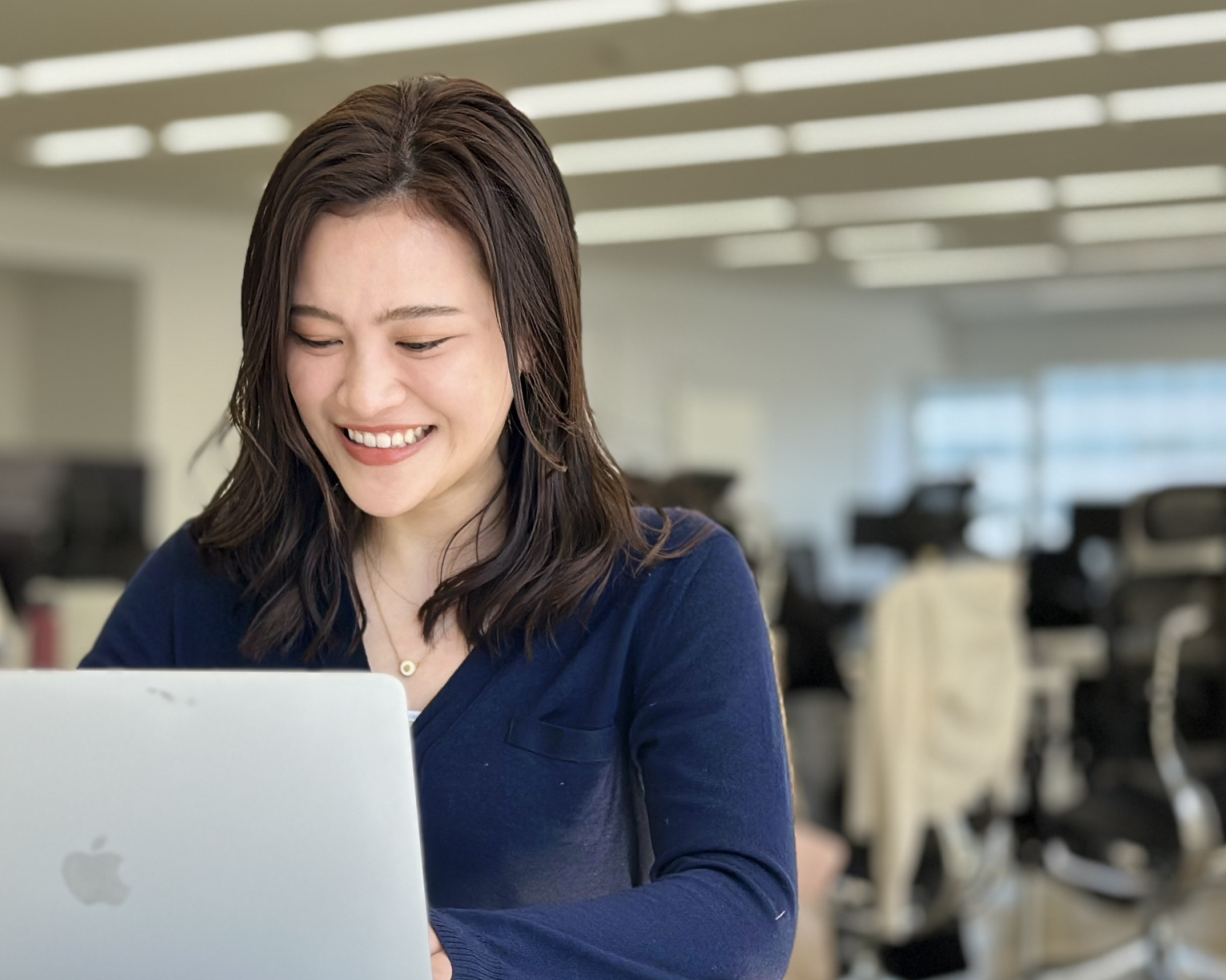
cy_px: 614
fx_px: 3193
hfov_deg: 21.5
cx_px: 248
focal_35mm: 88
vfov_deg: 17.4
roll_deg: +0.0
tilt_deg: -1.4
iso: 80
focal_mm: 6.86
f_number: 1.78
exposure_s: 1/519
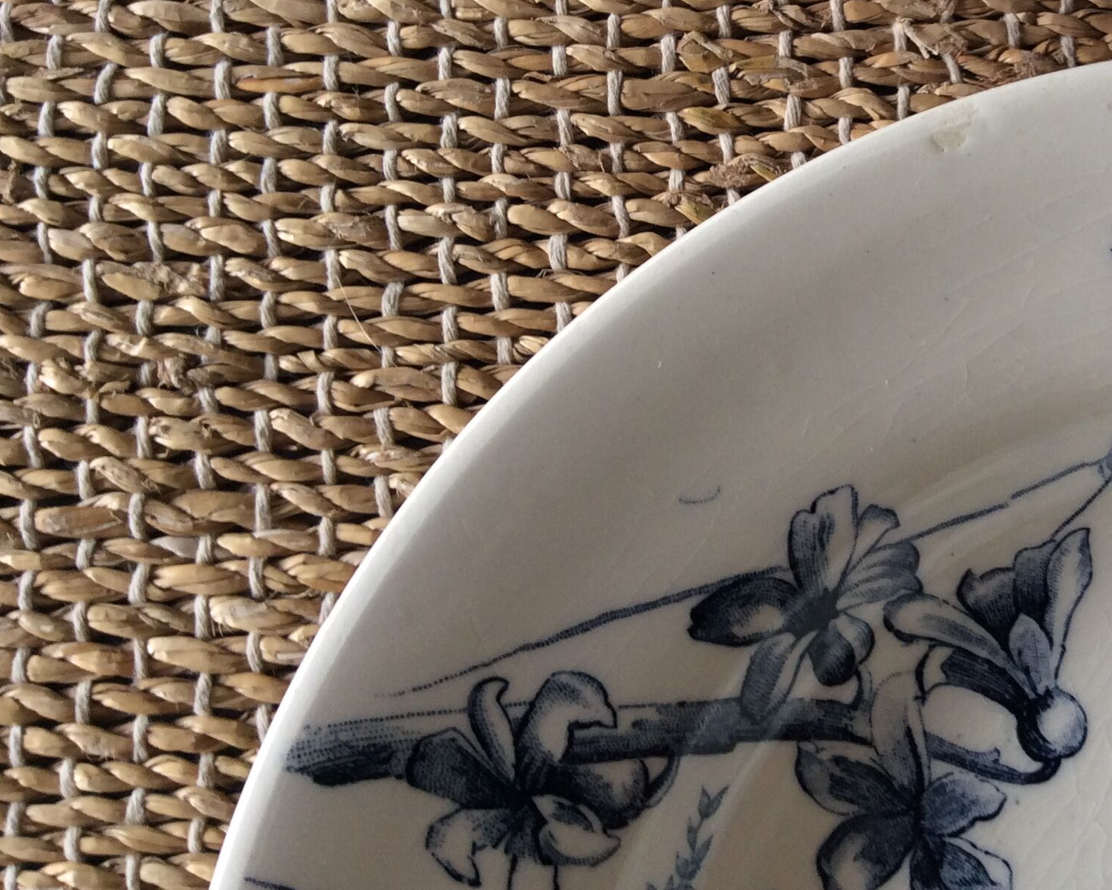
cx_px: 898
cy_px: 278
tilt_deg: -76.7
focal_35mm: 54
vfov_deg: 27.9
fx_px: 1777
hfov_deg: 33.7
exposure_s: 1/25
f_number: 2.4
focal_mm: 3.3
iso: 50
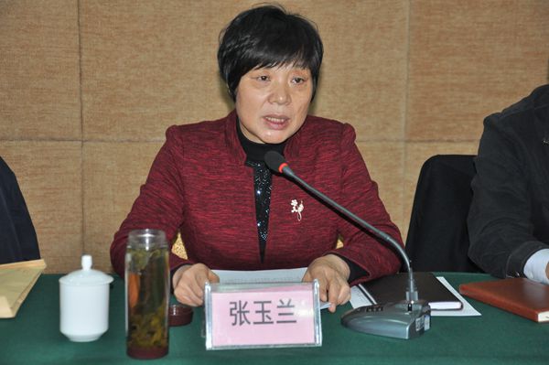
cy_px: 182
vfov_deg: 15.7
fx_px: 1326
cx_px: 274
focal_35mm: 87
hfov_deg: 23.4
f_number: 5
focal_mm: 58
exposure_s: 1/60
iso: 1250
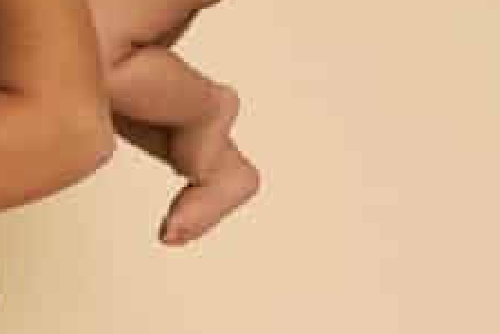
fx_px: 3166
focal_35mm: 228
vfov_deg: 6.0
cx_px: 60
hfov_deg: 9.0
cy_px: 199
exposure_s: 1/125
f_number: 6.3
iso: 64
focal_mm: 50
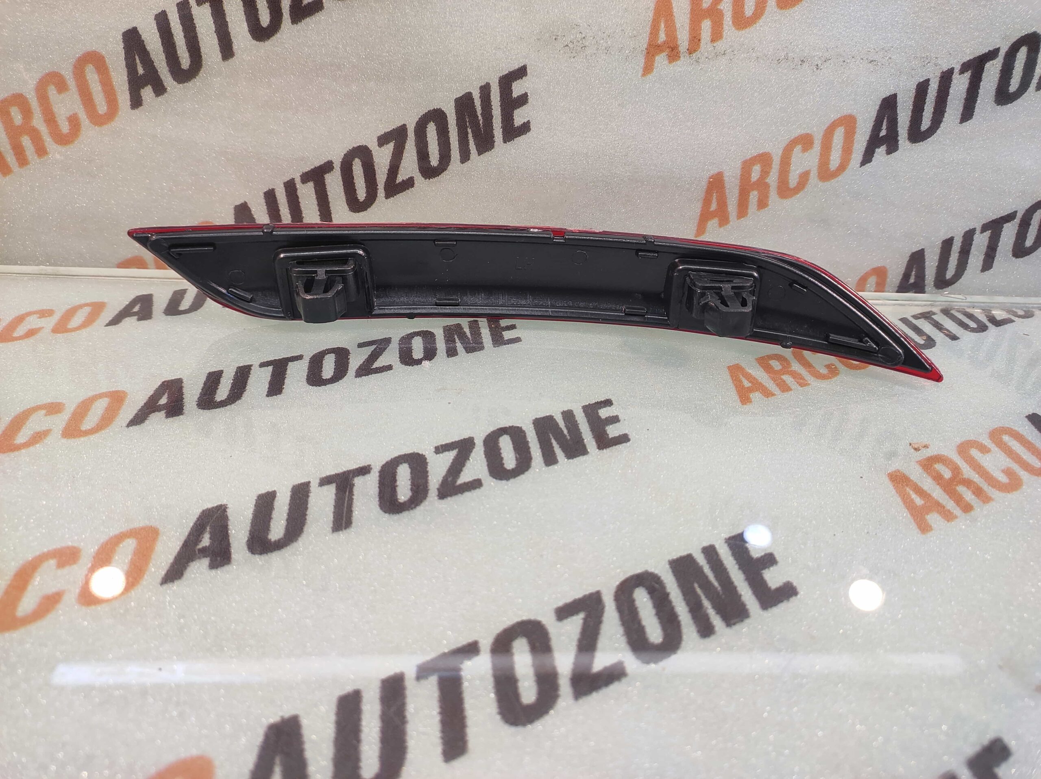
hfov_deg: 91.1
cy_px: 390
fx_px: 511
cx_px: 520
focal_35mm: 17
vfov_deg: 74.7
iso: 195
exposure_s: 1/33
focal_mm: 4.74
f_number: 1.79
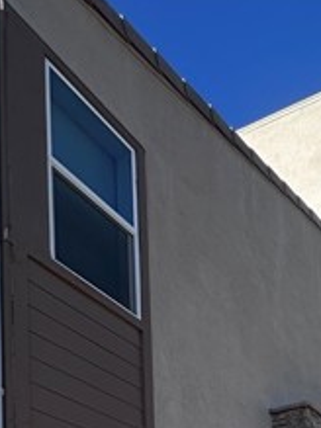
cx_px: 415
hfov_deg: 28.8
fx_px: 507
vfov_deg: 30.8
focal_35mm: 41
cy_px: 606
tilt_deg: +0.4
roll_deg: +4.0
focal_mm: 2.22
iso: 40
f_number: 2.2
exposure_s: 1/1221
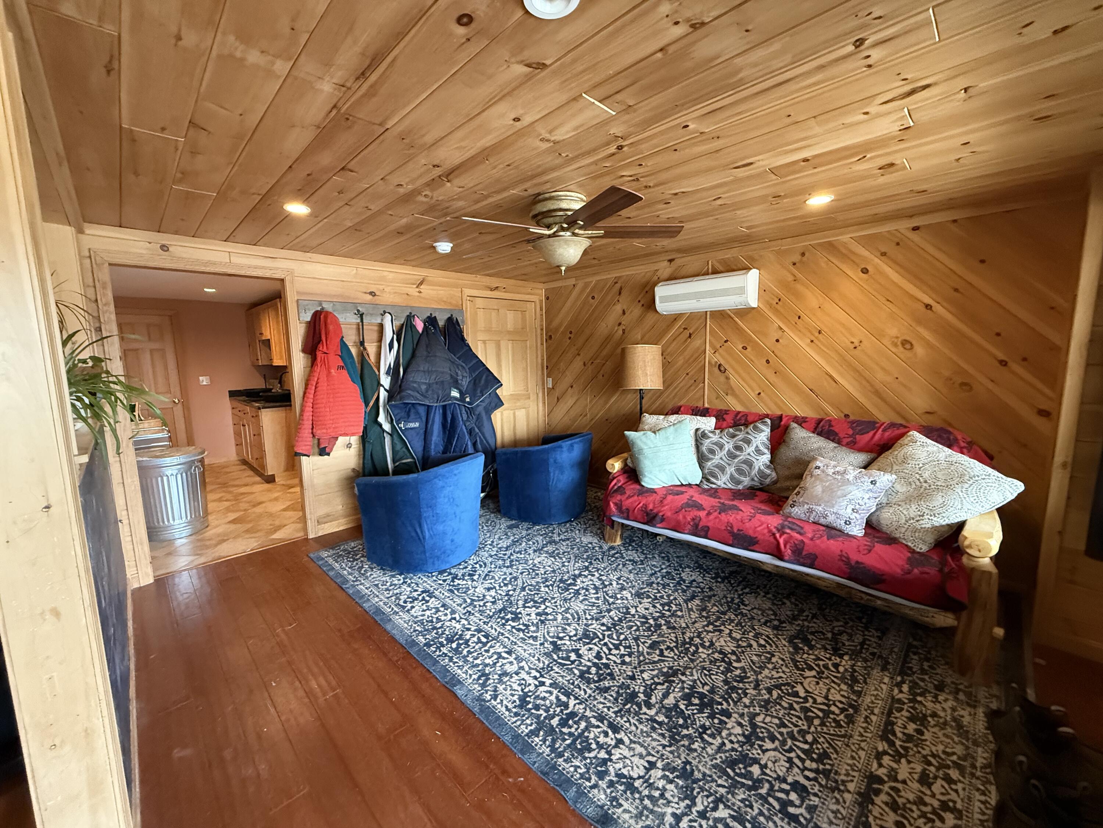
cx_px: 552
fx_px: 446
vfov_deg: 85.7
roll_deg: +1.0
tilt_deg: -8.1
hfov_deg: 102.1
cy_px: 414
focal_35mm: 14
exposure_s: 1/60
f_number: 2.2
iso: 640
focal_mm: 2.22
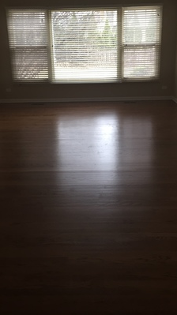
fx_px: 318
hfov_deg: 31.1
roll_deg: +1.5
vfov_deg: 52.6
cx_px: 91
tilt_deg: -16.3
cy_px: 133
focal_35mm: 38
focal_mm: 4.15
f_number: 2.2
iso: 80
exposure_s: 1/30
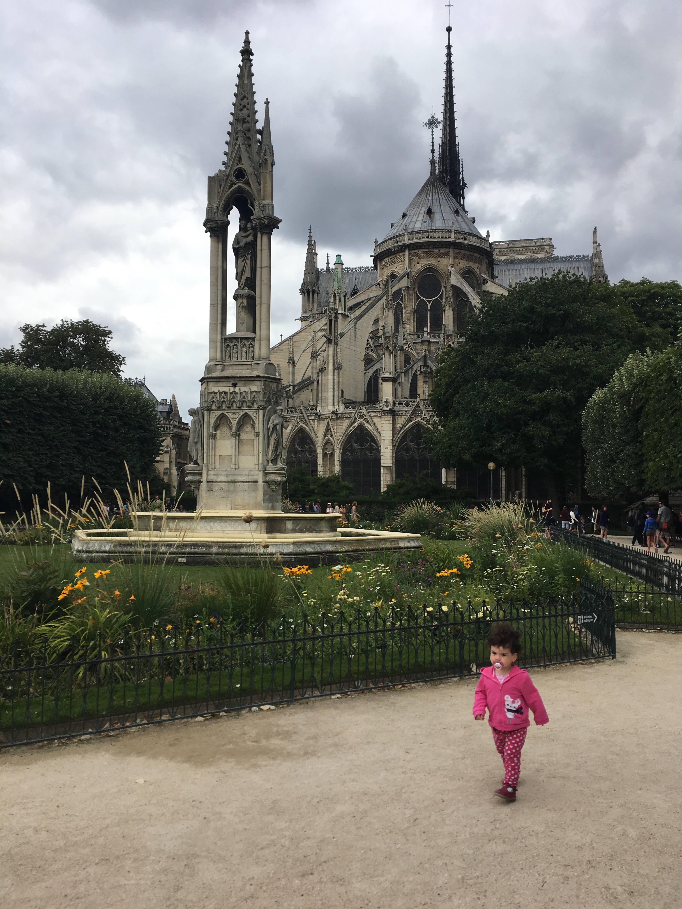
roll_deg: +0.7
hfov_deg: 48.2
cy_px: 454
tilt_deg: +6.2
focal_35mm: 29
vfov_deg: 61.7
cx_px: 341
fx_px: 762
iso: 25
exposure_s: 1/1748
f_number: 2.2
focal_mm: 4.15
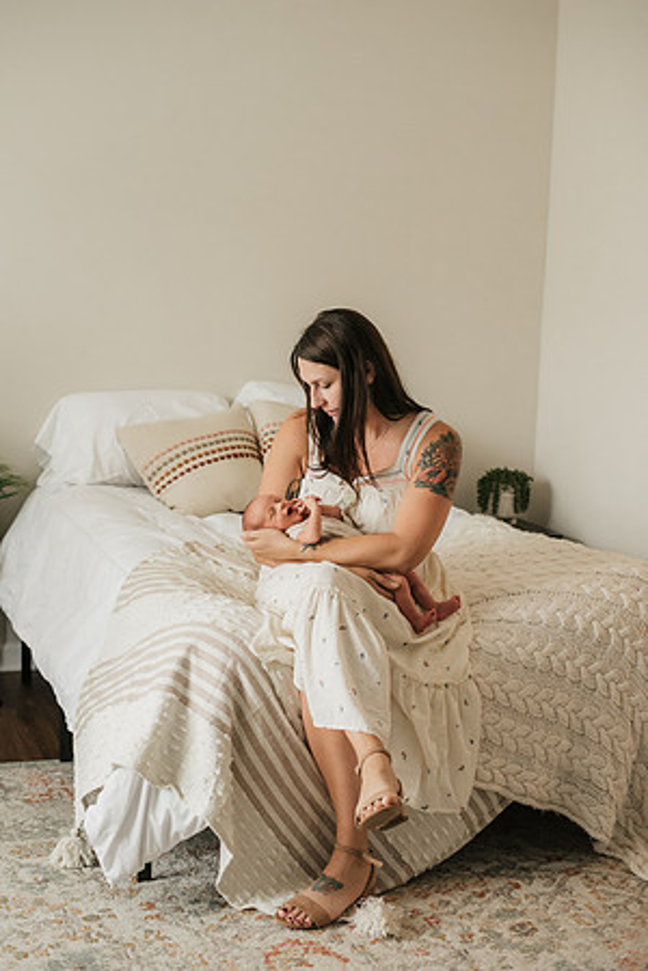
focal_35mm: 50
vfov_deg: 39.6
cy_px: 486
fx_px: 1350
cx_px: 324
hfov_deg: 27.0
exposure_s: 1/500
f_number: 2.8
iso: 1600
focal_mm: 50
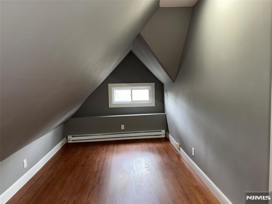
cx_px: 136
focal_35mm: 24
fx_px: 189
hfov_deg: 71.6
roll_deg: +2.1
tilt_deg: -4.4
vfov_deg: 56.8
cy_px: 102
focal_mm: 6.76
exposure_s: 1/26
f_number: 1.78
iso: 80
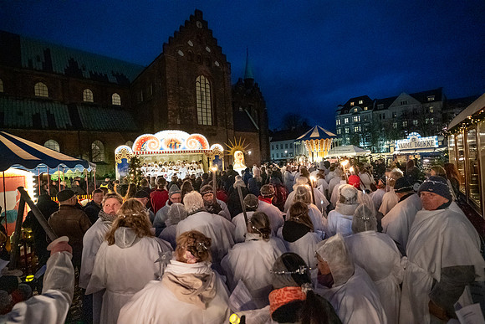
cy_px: 162
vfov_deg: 73.8
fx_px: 216
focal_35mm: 16
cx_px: 242
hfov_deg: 96.7
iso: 12800
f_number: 2.8
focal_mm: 16
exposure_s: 1/250
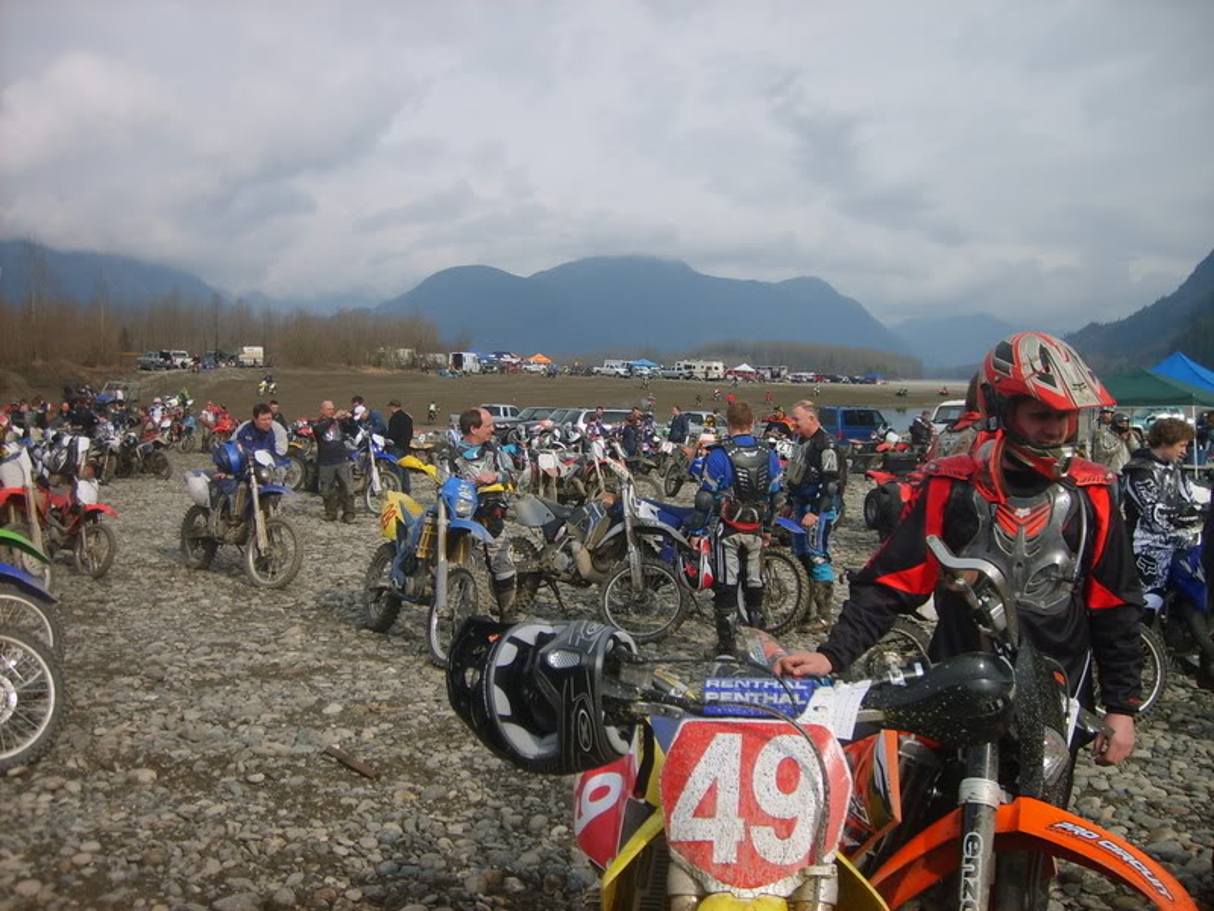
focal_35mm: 35
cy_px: 456
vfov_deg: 40.7
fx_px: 1227
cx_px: 607
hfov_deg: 52.6
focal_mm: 5.8
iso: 50
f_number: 7.1
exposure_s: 1/180
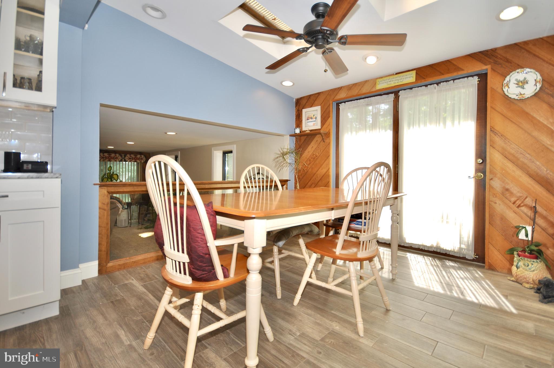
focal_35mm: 15
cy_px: 184
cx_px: 277
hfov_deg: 100.5
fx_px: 230
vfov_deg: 77.1
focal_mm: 10
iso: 100
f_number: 4
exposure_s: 1/60
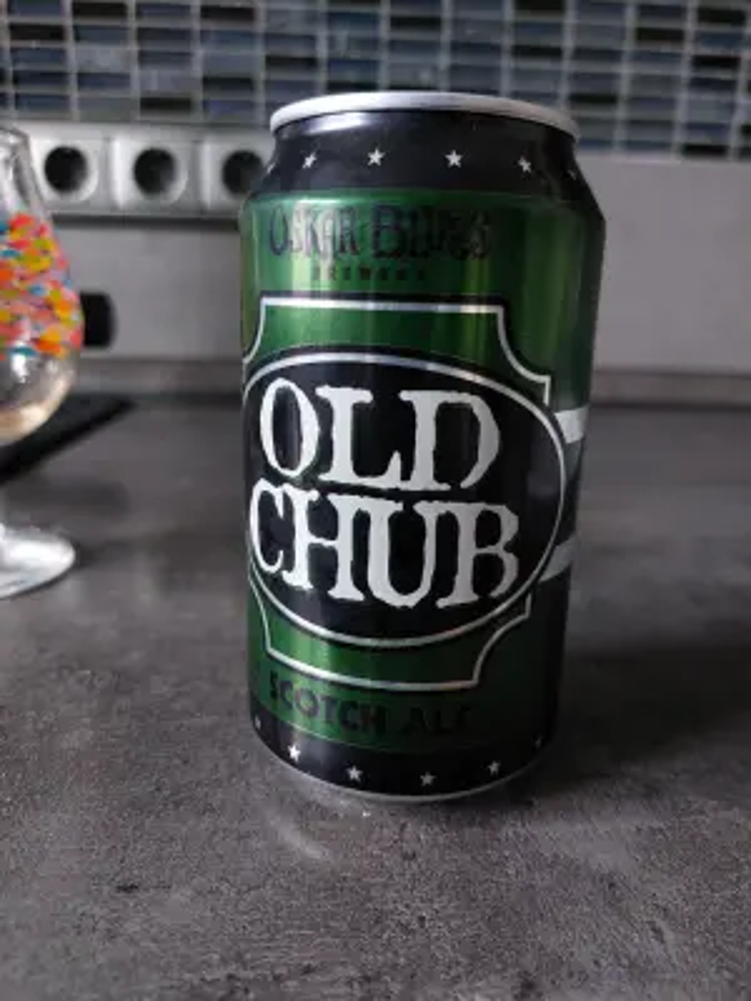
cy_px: 500
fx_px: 694
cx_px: 376
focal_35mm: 24
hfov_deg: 56.8
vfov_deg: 71.6
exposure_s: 1/33
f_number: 1.8
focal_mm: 5.23
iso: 400
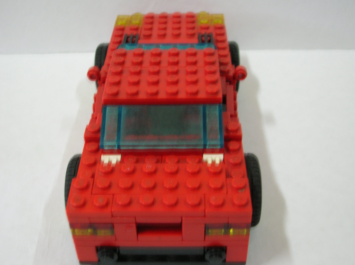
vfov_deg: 31.5
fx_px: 471
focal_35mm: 46
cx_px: 178
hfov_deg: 41.3
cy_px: 132
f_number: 3.2
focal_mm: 7.7
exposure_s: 1/3.5
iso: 100
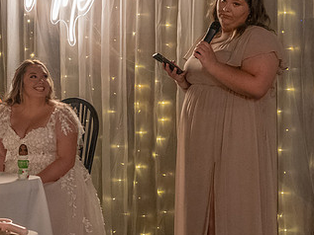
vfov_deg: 13.6
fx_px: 989
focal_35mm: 109
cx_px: 95
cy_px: 77
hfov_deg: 18.0
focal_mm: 62
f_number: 6.3
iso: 6400
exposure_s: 1/80
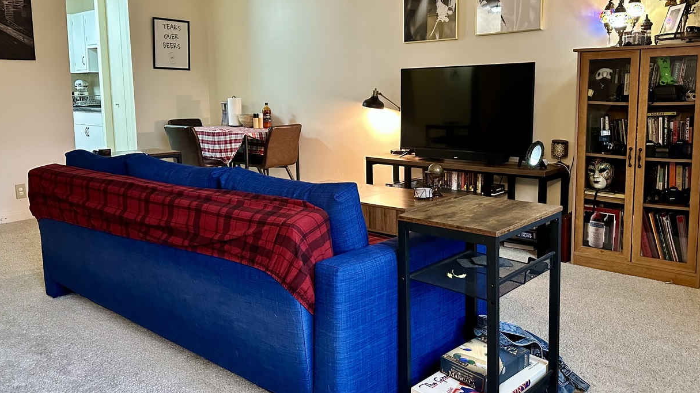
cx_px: 362
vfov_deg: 37.6
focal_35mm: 31
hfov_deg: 62.6
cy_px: 162
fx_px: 575
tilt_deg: -7.1
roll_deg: -0.1
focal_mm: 6.86
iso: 640
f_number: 1.78
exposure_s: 1/60
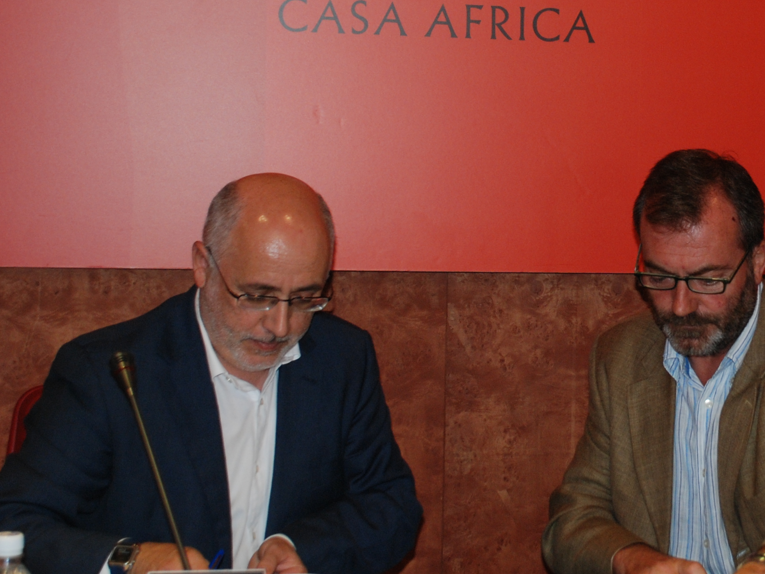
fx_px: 2298
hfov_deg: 18.5
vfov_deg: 14.2
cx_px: 729
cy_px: 189
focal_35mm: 104
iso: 320
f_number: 4.2
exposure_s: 1/60
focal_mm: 32
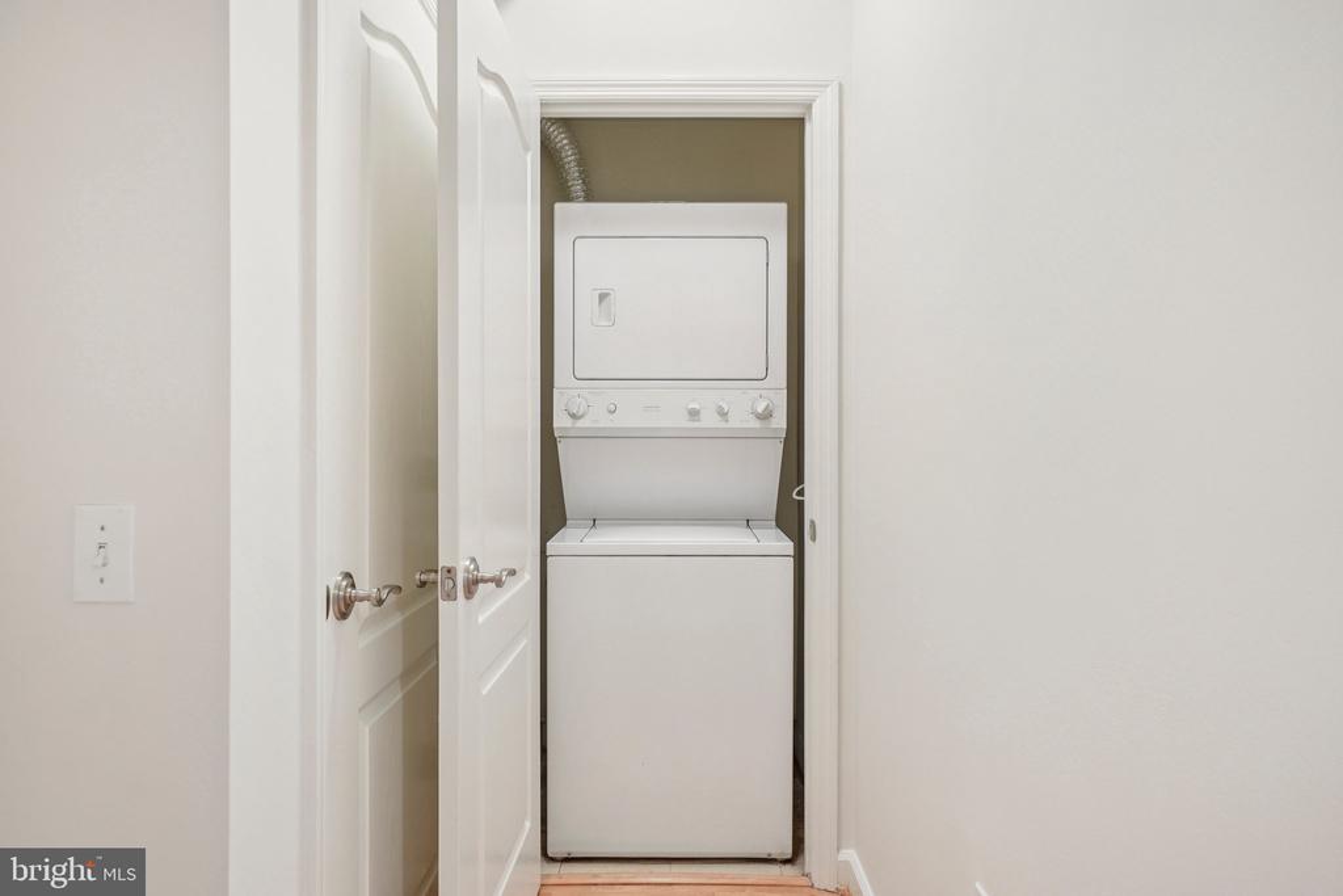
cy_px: 448
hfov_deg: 81.2
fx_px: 783
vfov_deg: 59.5
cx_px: 672
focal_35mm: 21
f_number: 7.1
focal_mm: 14
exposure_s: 1
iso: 100
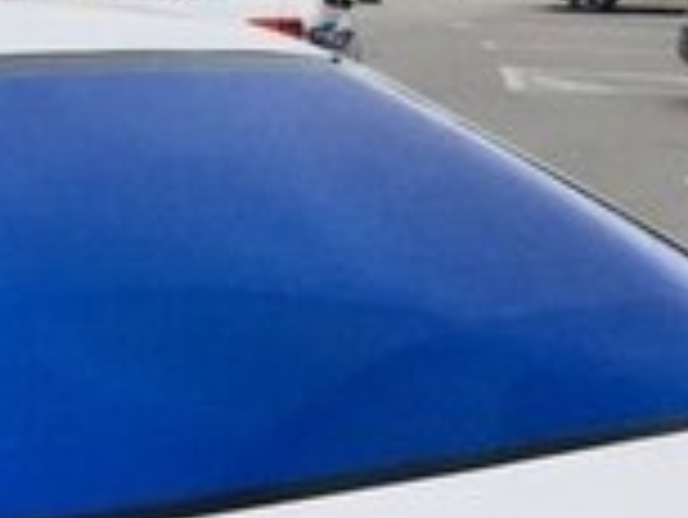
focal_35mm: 125
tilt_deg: -19.4
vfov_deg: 11.2
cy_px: 867
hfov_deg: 15.5
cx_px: 22
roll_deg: -1.3
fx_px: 2486
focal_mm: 4.15
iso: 32
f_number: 2.2
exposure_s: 1/964
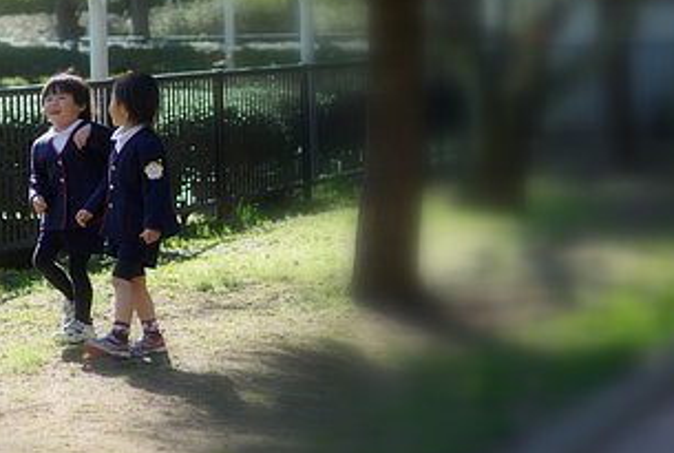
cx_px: 281
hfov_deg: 11.6
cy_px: 187
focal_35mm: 176
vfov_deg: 7.8
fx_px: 3303
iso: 100
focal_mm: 70
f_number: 3.5
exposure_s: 1/250
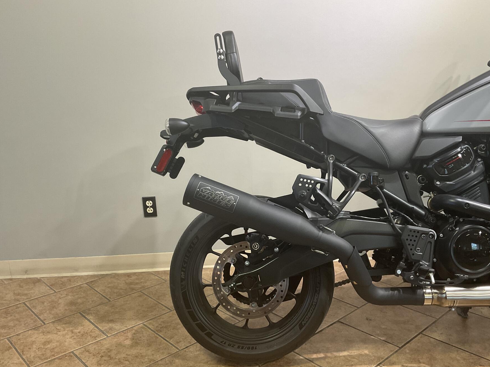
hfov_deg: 55.2
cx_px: 276
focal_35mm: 33
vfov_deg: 42.9
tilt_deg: -15.7
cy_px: 200
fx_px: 467
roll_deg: +1.5
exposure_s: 1/60
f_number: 1.8
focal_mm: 3
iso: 80
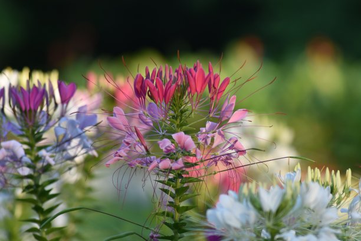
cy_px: 120
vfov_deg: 5.0
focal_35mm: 278
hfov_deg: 7.4
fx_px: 2782
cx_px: 180
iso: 400
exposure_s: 1/125
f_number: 8
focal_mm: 185
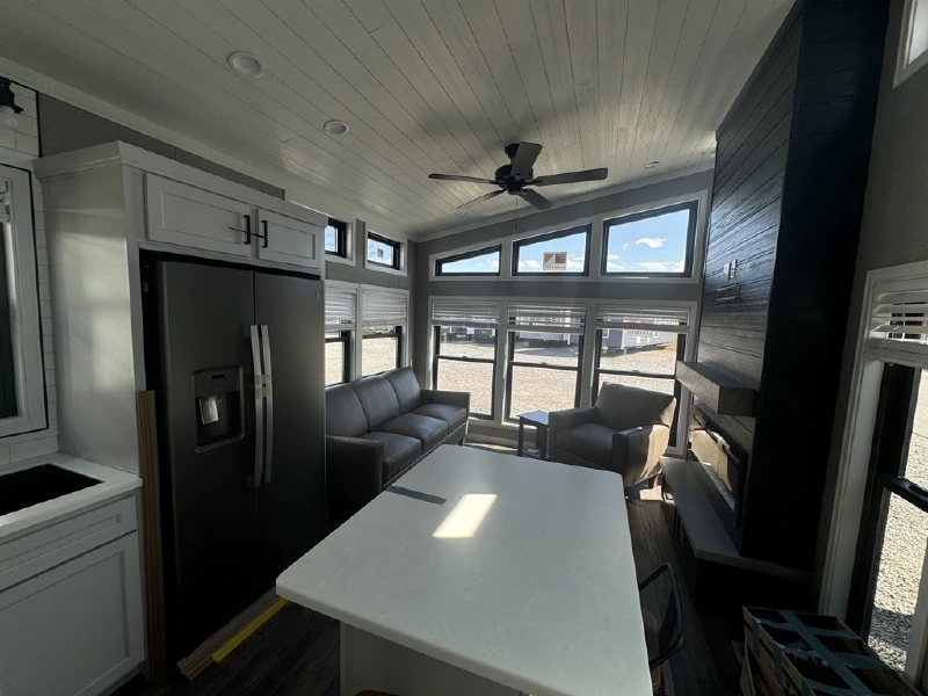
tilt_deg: -6.2
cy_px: 348
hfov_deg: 102.1
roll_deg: -1.5
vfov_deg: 85.7
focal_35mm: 14
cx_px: 464
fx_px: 375
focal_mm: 2.22
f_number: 2.2
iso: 40
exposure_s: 1/287
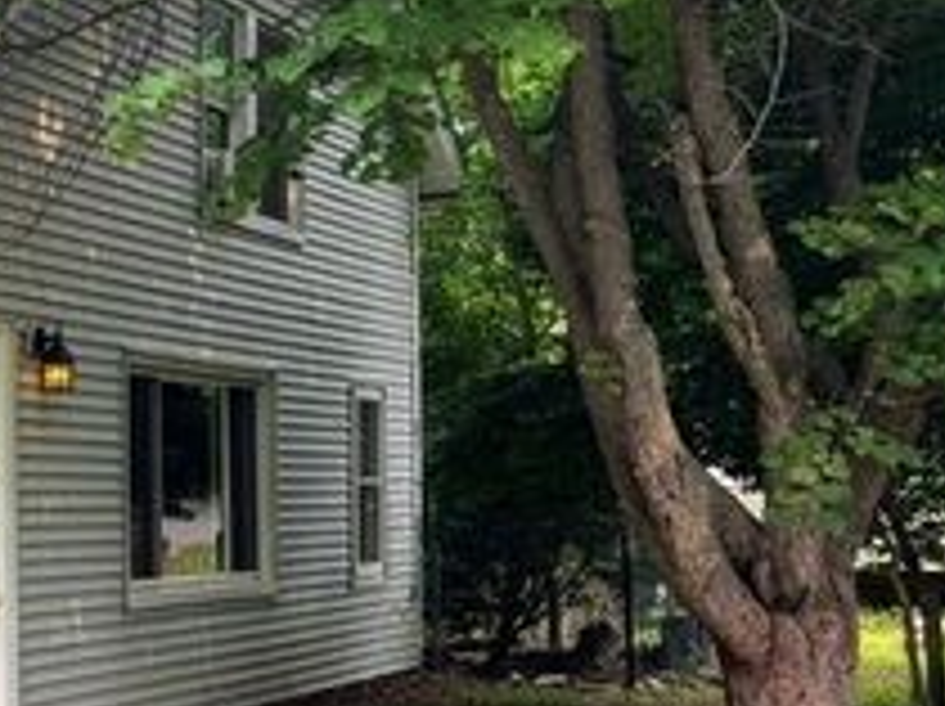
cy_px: 434
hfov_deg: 27.7
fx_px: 1691
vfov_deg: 23.6
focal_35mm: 62
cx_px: -162
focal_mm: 5.96
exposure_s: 1/732
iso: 50
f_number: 1.6
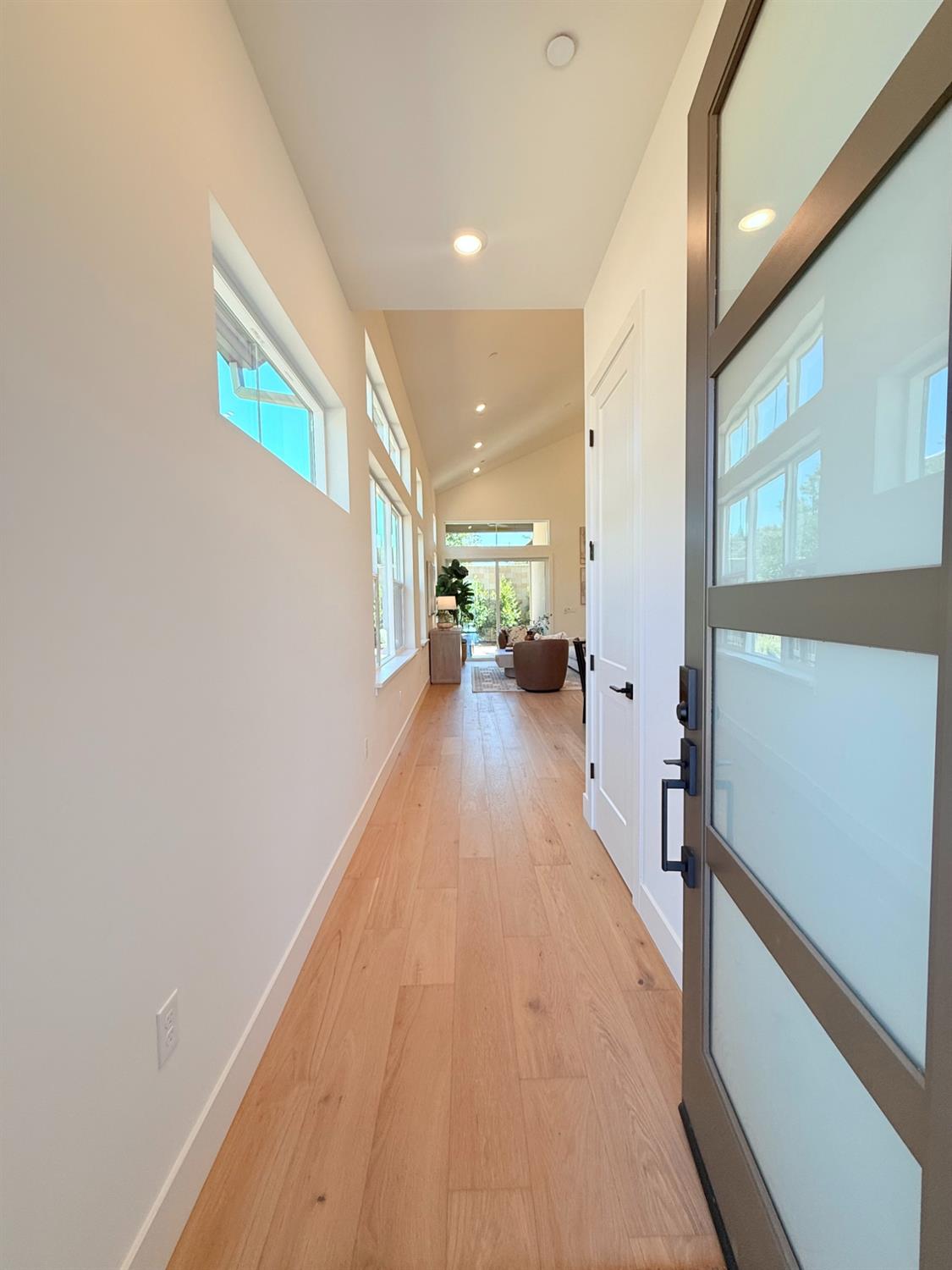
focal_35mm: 14
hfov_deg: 85.7
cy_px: 635
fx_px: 513
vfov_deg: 102.1
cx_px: 476
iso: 64
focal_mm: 2.22
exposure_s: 1/120
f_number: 2.2
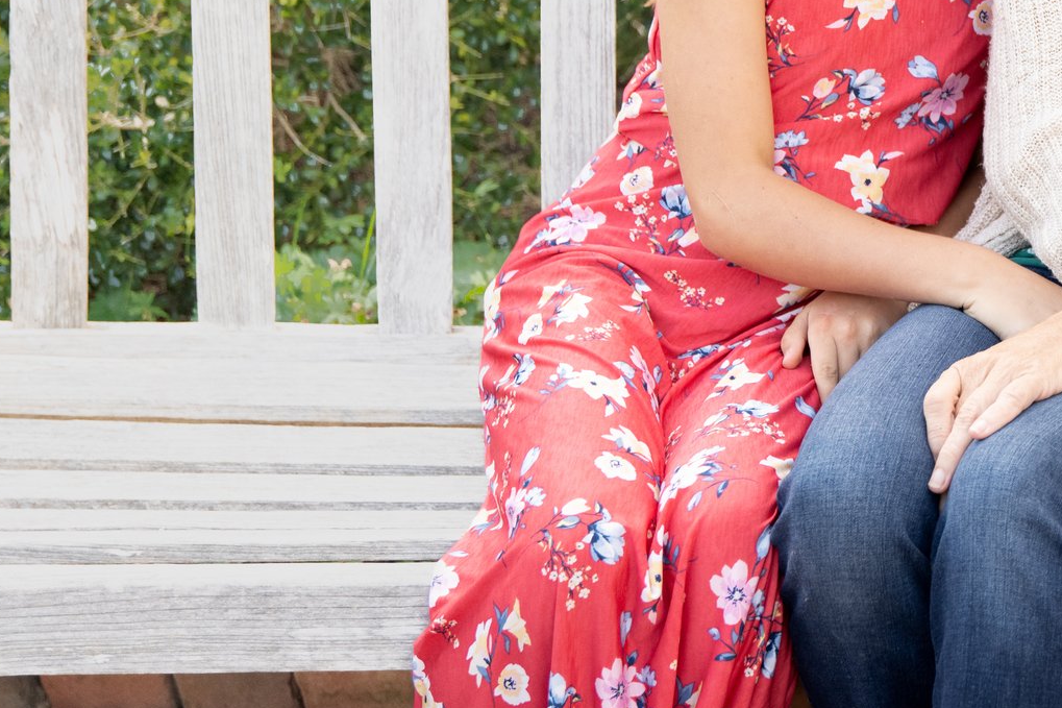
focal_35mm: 121
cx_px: 1237
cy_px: -12
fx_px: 3569
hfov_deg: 16.3
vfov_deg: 11.2
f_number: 3.2
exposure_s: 1/400
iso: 640
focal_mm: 48
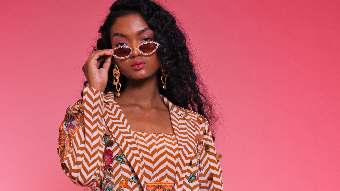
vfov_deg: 11.1
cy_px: 294
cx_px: 159
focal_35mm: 105
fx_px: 947
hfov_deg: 20.4
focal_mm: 43
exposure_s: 1/200
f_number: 3.2
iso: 250
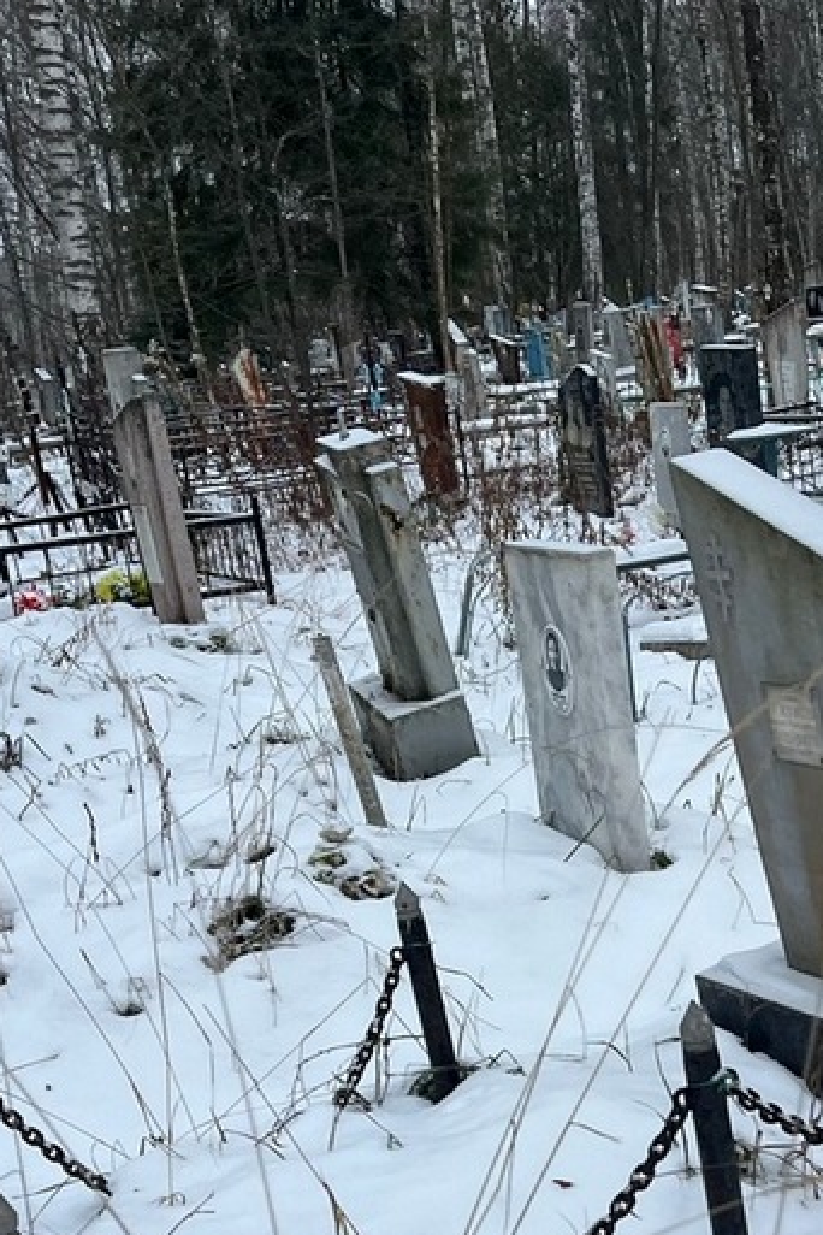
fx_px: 1852
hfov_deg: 24.8
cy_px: 886
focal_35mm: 54
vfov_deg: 36.2
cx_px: 606
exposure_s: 1/121
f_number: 1.5
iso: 100
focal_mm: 5.7
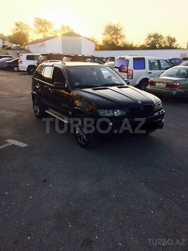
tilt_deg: -16.8
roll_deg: +0.8
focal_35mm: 29
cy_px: 126
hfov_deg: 48.2
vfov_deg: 61.7
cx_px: 94
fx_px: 210
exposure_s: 1/410
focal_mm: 4.15
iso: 32
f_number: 2.2
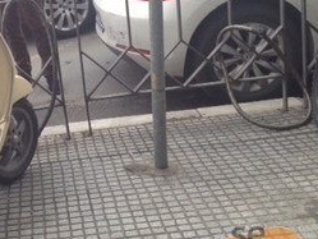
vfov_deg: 19.6
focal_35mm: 75
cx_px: 29
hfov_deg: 25.2
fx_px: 689
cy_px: 70
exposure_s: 1/237
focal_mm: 4.28
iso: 50
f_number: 2.4
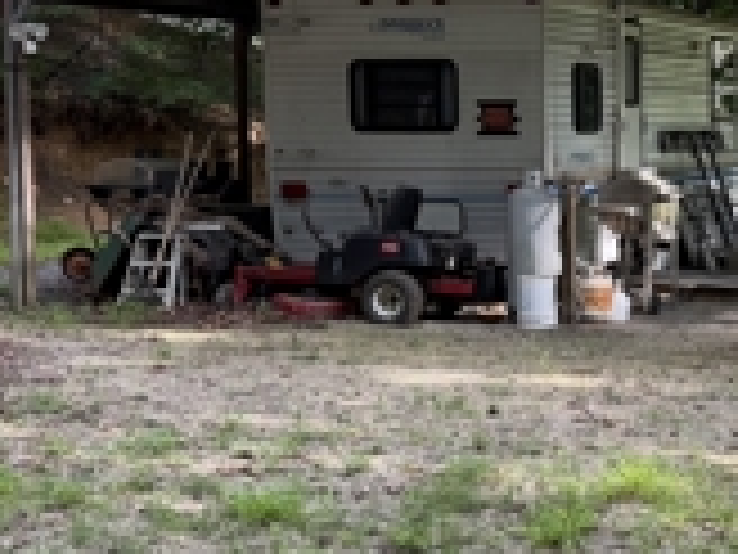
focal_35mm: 78
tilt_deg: -4.2
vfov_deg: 18.9
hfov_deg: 23.5
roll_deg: -0.2
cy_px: 230
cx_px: 812
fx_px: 1663
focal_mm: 6.76
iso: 100
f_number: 1.78
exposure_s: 1/195
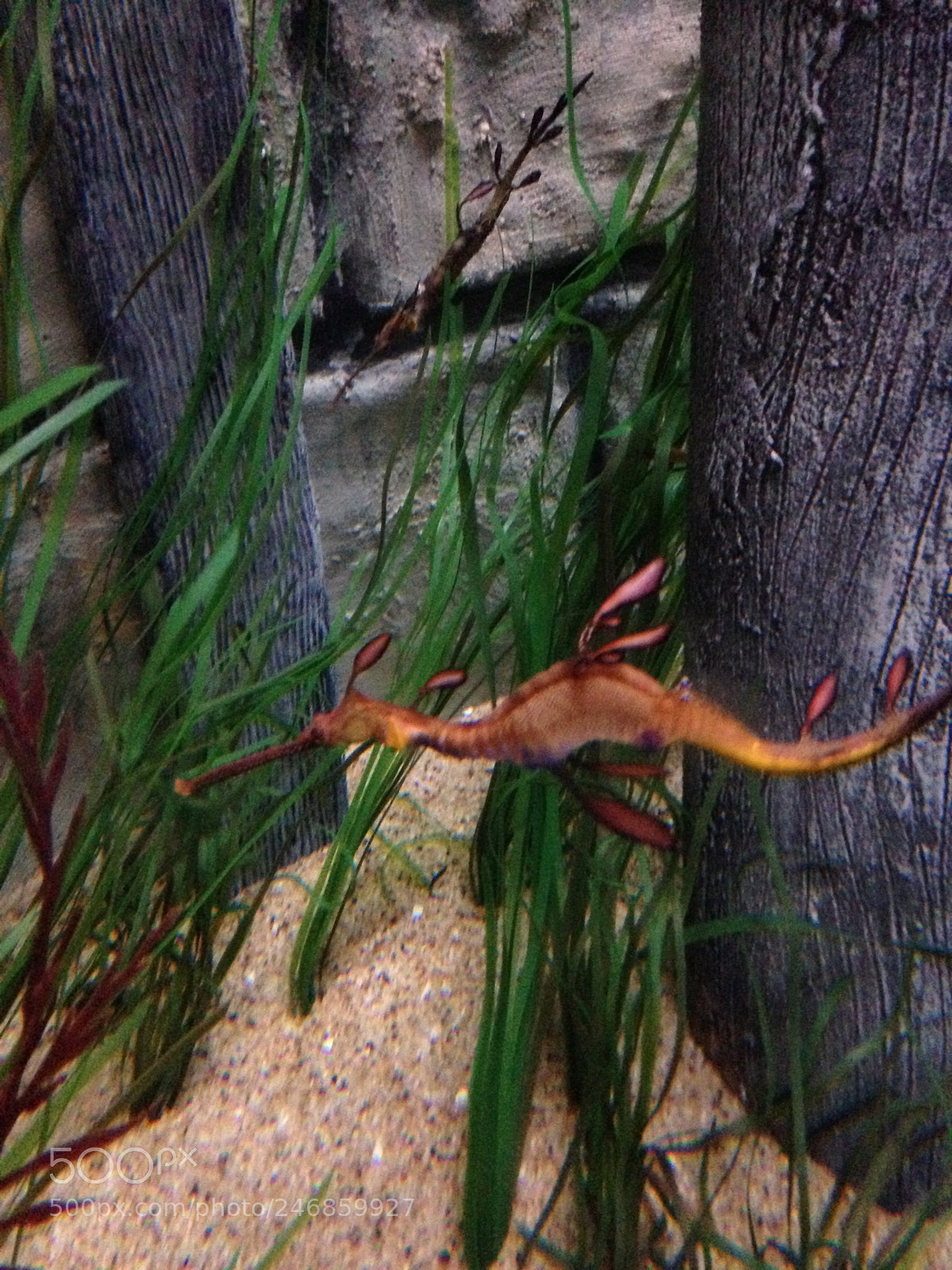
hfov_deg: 42.9
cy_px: 635
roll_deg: +4.8
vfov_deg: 55.4
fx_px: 1210
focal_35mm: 33
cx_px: 476
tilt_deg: -33.1
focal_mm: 4.12
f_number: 2.4
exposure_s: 1/15
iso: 800
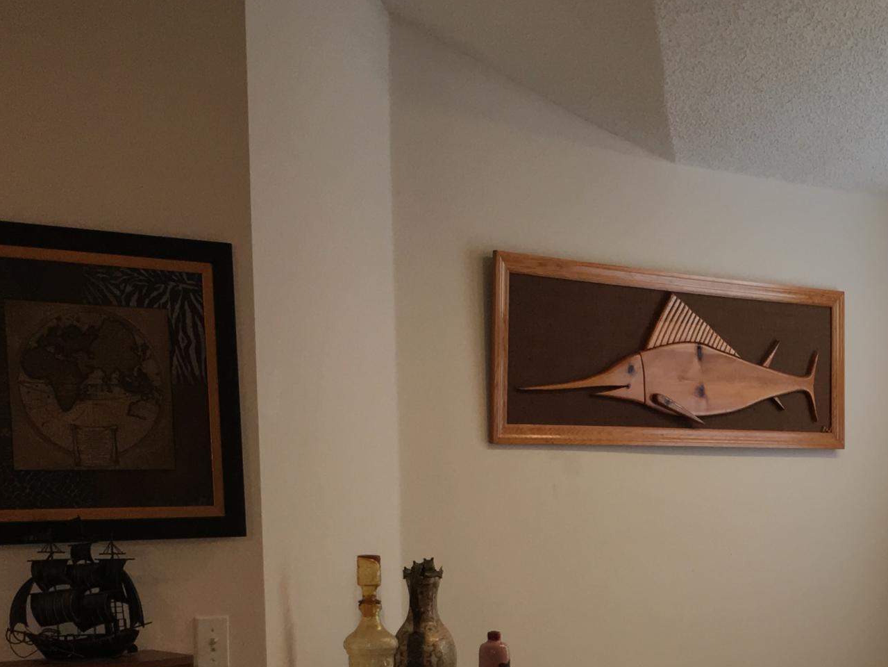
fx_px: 1745
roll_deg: +0.0
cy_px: 664
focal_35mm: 68
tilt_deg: -6.9
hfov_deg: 27.3
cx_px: 840
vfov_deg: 20.9
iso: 50
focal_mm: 4.15
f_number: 2.2
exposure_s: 1/30
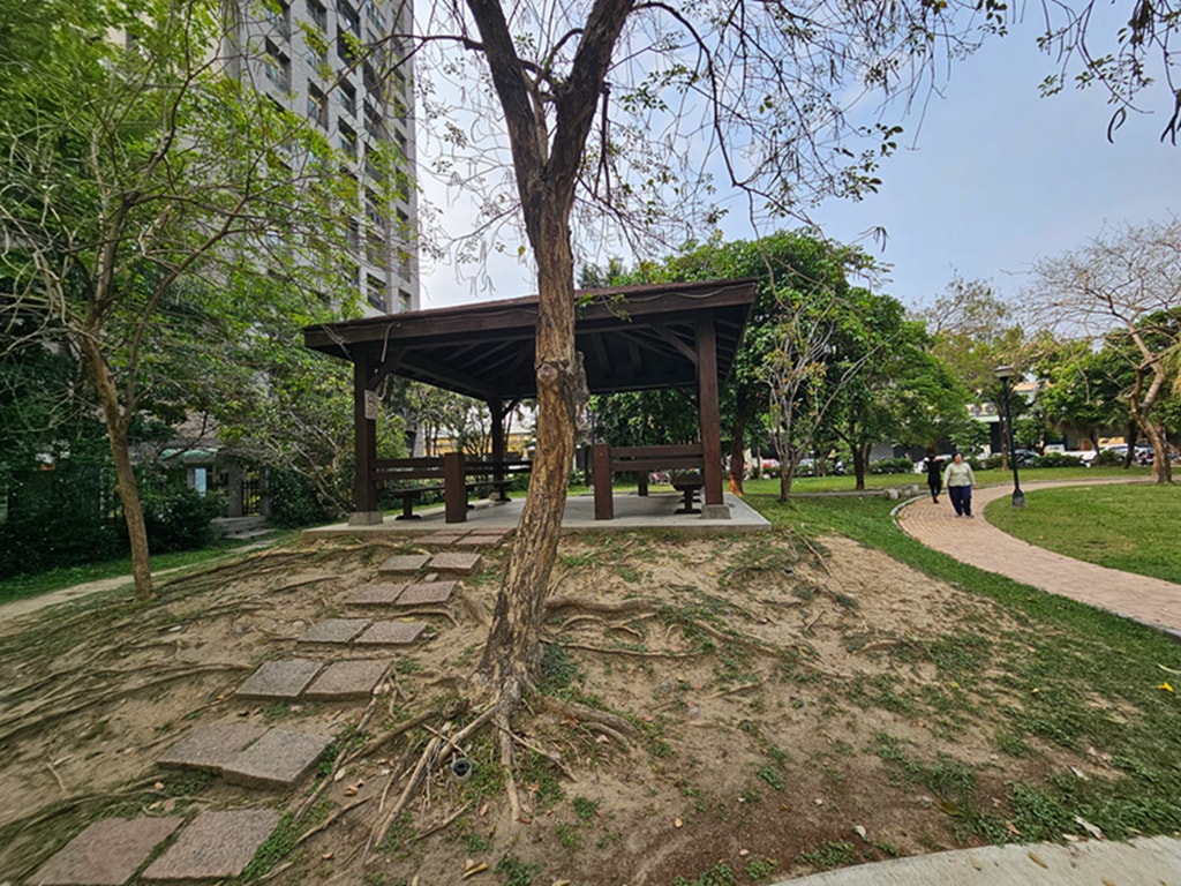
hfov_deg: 106.2
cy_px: 443
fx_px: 444
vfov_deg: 89.9
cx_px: 590
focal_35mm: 13
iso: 50
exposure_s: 1/784
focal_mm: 2.2
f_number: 2.2
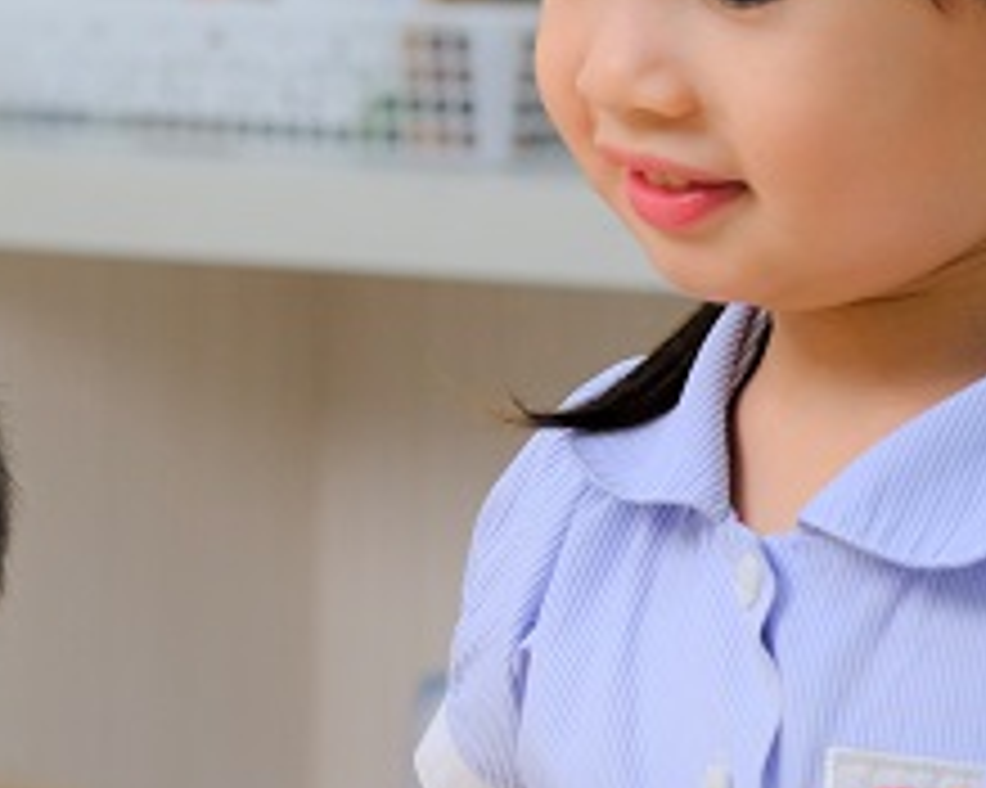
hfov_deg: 6.7
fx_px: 8401
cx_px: -86
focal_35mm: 288
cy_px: 529
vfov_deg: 5.4
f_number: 4.5
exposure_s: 1/160
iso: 640
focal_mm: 56
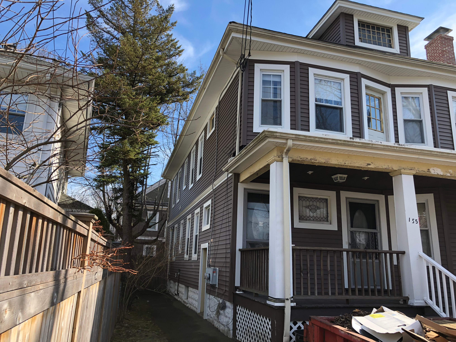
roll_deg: -2.5
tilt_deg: +14.3
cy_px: 171
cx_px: 228
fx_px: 369
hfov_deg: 63.4
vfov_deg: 49.7
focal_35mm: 28
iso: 20
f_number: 1.8
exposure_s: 1/727
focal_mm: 4
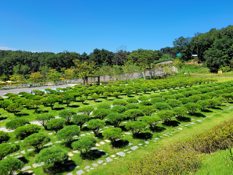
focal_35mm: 29
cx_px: 113
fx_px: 195
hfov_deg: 61.7
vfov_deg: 48.2
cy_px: 79
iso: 40
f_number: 1.8
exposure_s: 1/2333
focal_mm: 5.4
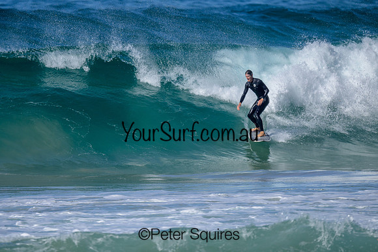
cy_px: 143
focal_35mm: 1099
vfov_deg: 1.3
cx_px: 147
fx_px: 11542
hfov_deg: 1.9
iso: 280
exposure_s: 1/2000
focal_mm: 800
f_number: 6.3
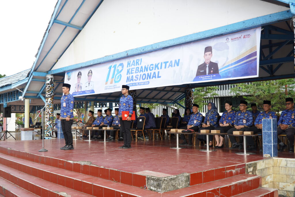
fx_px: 270
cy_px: 98
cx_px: 148
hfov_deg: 57.2
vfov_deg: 40.0
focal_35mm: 33
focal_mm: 22
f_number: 6.3
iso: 200
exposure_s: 1/100
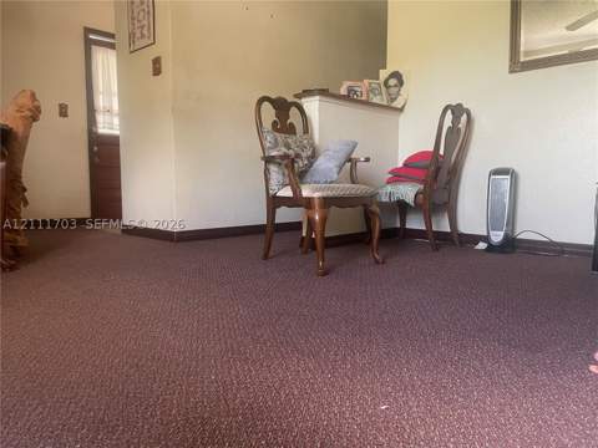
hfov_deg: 67.3
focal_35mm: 26
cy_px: 224
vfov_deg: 53.1
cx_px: 299
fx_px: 449
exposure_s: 1/60
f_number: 1.6
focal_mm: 4.2
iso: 320
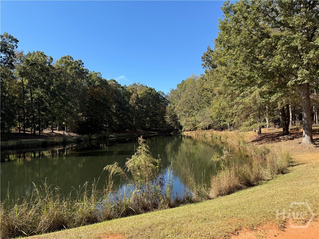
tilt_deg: +2.2
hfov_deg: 71.6
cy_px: 120
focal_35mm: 24
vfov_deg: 56.8
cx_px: 160
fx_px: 221
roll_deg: +2.1
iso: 80
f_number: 1.78
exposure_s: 1/2053
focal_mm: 6.76
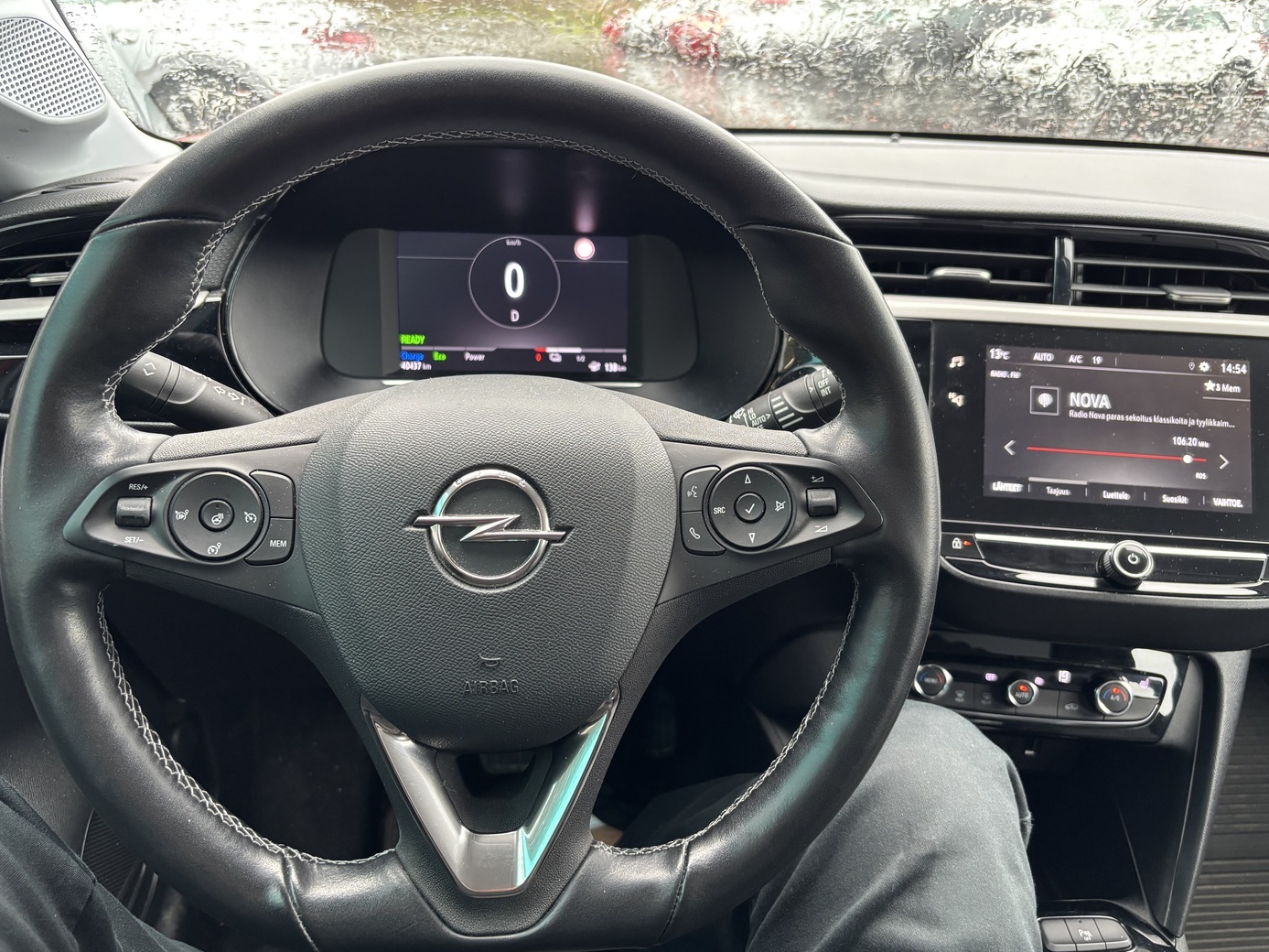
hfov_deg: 65.3
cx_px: 647
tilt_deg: -25.7
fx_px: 990
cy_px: 473
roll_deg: -0.6
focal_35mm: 27
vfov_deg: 51.3
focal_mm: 5.96
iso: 250
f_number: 1.6
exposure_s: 1/60
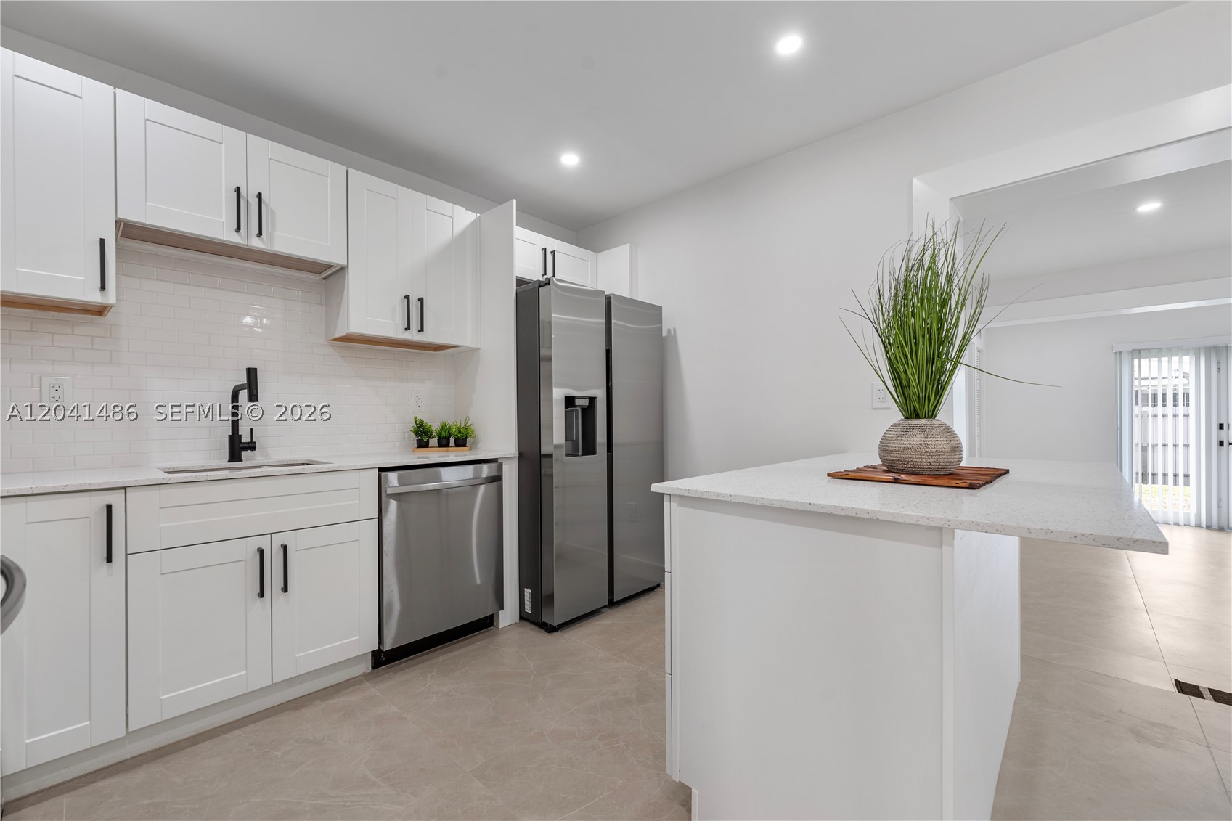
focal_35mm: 14
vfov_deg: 81.2
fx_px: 479
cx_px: 616
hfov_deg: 104.3
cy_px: 410
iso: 100
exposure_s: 1
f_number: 8
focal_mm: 14
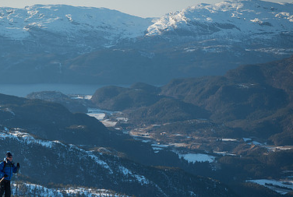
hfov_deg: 16.8
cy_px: 98
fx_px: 988
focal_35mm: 121
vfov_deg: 11.4
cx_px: 71
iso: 100
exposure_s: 1/100
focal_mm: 70
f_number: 11
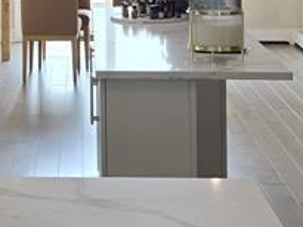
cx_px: 4
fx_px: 1007
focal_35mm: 115
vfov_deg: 12.5
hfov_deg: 16.8
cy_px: -66
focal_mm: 6.5
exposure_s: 1/120
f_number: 1.4
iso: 20
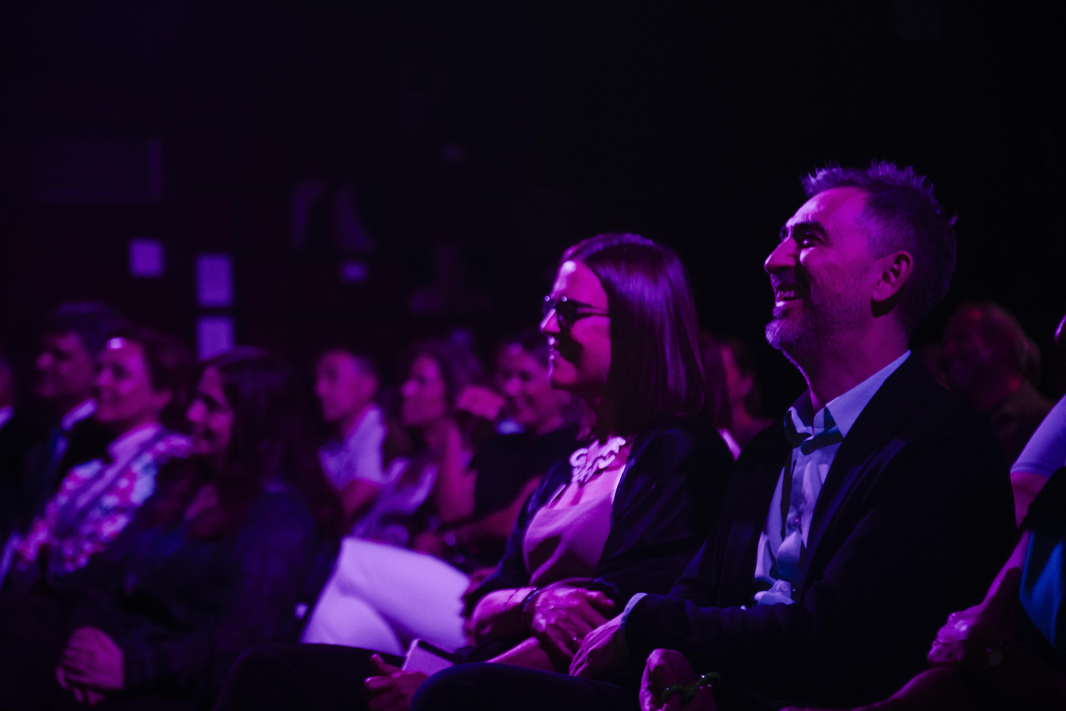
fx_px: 2072
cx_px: 533
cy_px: 356
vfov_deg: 19.5
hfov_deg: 28.8
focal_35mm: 70
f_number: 2.8
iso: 3200
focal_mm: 70
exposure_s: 1/250
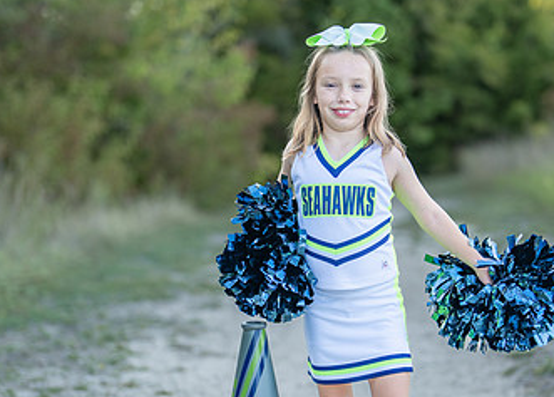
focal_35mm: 112
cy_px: 247
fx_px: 1764
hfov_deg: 17.8
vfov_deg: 12.8
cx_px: 348
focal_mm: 50
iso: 100
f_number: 1.2
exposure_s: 1/800
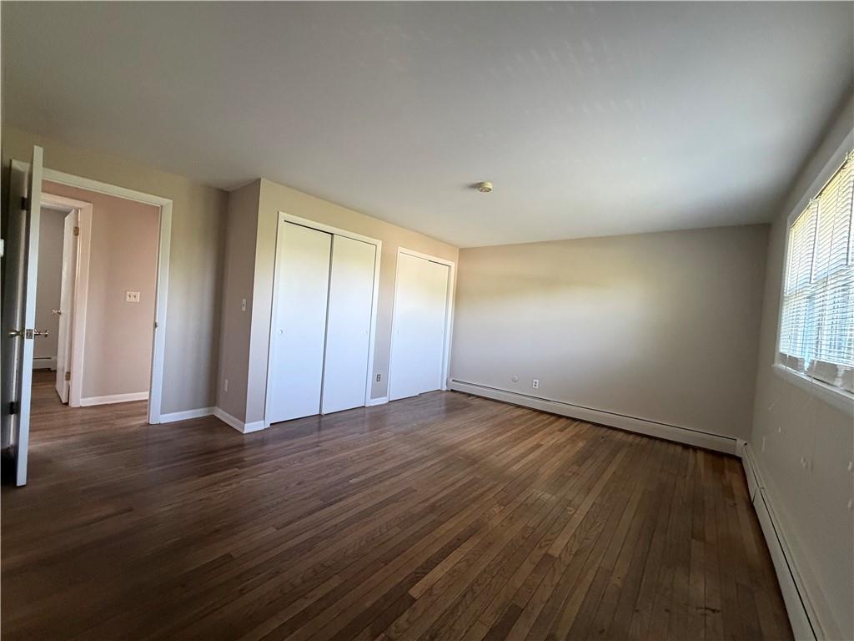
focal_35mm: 14
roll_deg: -3.8
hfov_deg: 102.1
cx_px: 427
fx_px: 345
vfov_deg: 85.7
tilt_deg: -1.1
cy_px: 320
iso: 400
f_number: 2.2
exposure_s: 1/60
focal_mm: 2.22
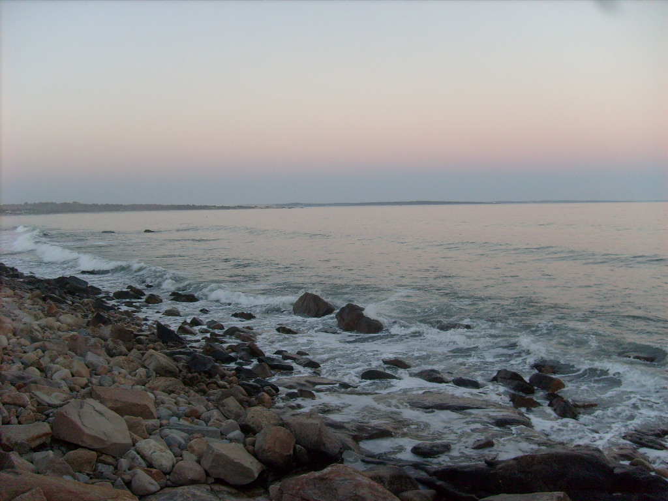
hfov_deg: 52.6
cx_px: 334
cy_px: 250
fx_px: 675
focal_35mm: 35
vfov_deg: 40.7
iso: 80
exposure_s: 1/60
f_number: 2.8
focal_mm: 5.8
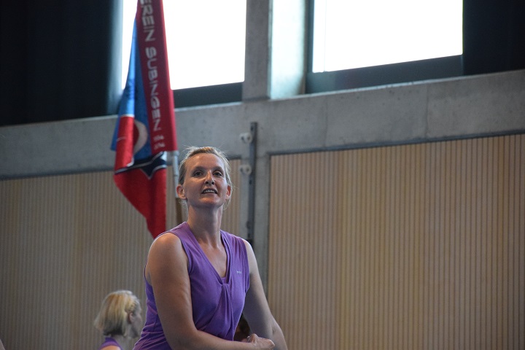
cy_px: 175
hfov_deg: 9.8
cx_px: 262
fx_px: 3062
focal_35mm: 210
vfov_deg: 6.5
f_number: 5.6
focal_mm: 140
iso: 3200
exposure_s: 1/320
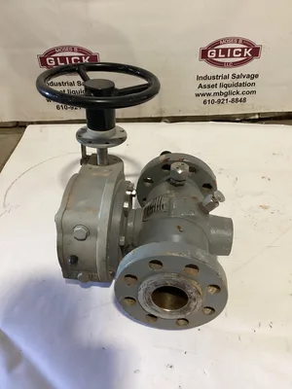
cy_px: 194
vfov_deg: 58.4
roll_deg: +4.4
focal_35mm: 31
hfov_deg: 45.4
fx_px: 349
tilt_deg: -40.3
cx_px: 146
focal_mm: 3.3
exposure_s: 1/60
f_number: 2.4
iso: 250
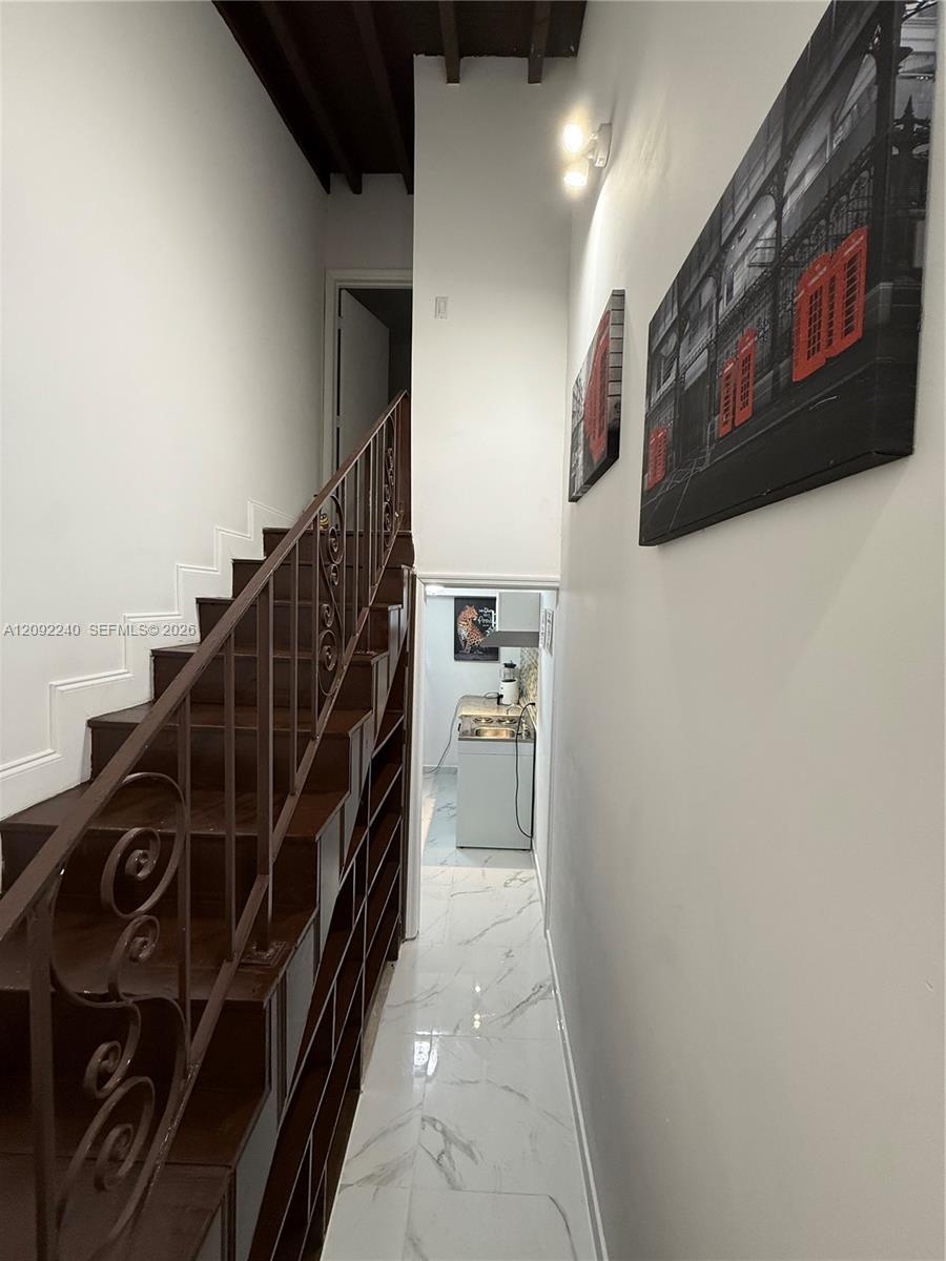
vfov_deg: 102.1
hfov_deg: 85.7
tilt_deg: -3.3
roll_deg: -1.8
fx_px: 510
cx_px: 473
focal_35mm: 14
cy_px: 630
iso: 200
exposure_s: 1/120
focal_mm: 2.22
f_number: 2.2
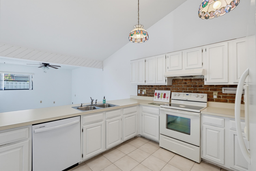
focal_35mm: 16
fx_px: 114
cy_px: 86
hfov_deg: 96.7
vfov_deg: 73.7
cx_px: 128
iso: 800
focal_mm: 16
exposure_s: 1/60
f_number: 4
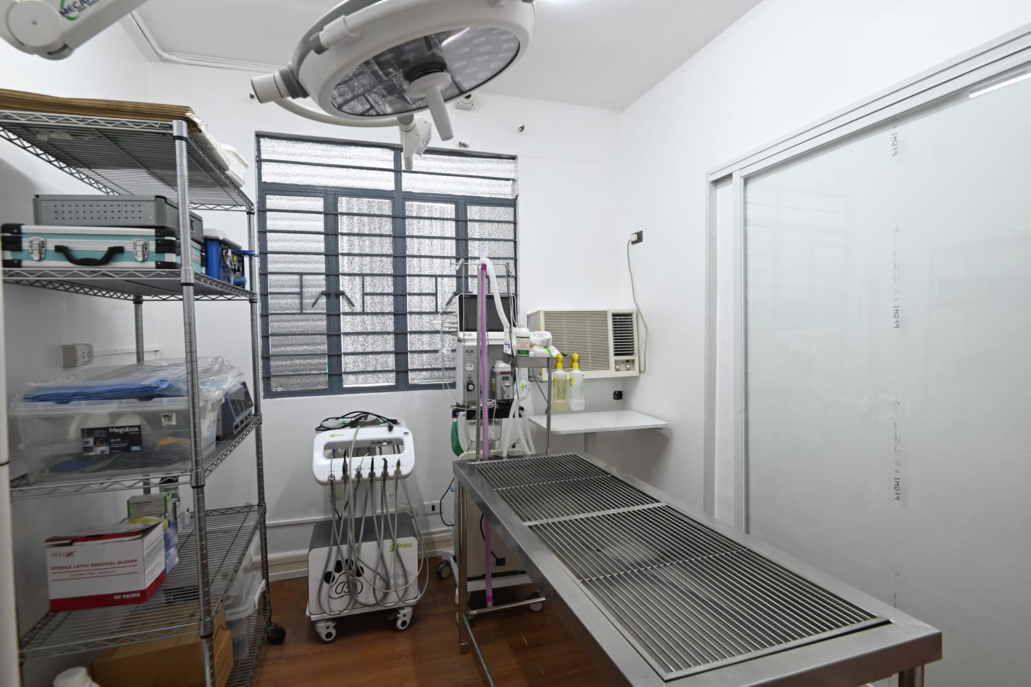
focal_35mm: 18
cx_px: 516
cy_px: 344
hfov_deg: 90.0
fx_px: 515
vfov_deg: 67.4
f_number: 8
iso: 1600
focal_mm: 18
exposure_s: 1/40
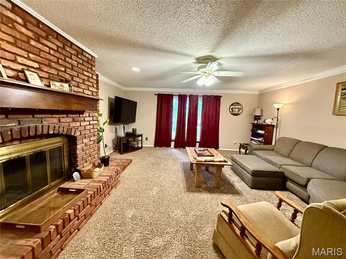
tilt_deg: -6.7
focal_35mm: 14
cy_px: 130
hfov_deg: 102.1
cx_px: 173
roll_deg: -2.4
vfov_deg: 85.7
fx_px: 140
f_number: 2.2
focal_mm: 2.22
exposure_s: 1/60
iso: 800
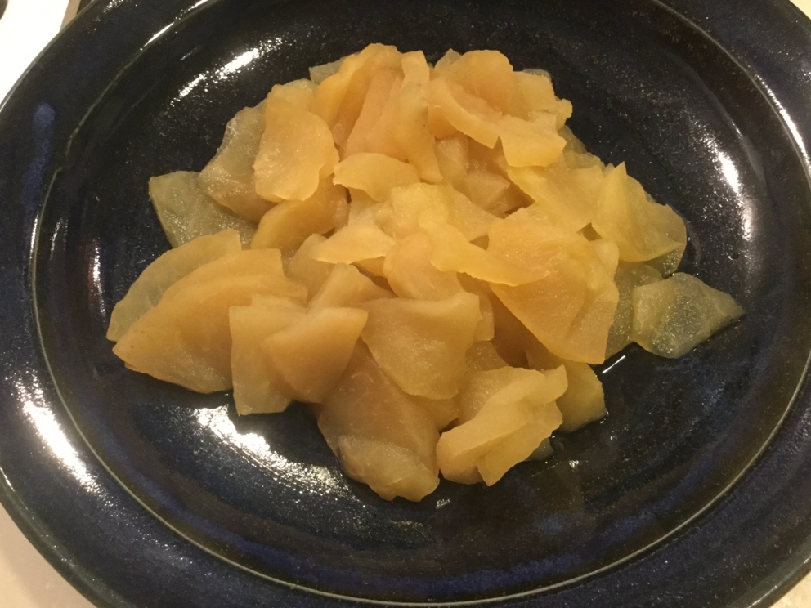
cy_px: 311
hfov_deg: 56.8
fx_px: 750
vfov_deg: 44.2
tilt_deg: -62.4
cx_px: 404
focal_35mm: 32
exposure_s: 1/15
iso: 250
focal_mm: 3.3
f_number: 2.4
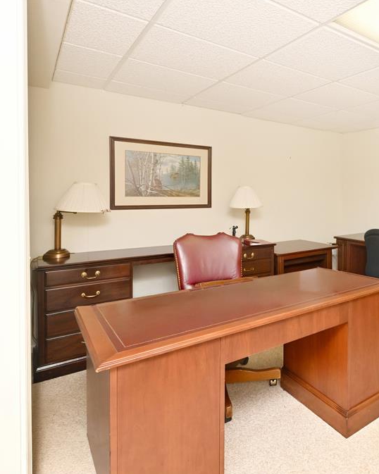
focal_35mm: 20
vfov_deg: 80.4
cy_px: 238
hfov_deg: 58.8
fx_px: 281
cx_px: 337
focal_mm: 14
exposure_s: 1/60
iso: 800
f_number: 11
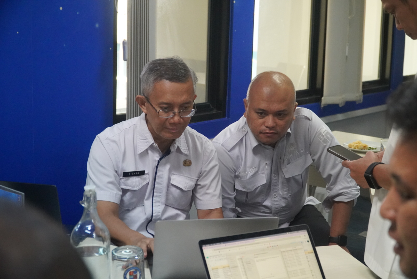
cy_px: 140
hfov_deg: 36.8
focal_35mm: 54
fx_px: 626
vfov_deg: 25.1
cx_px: 208
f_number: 4
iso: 6400
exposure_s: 1/200
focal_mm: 36
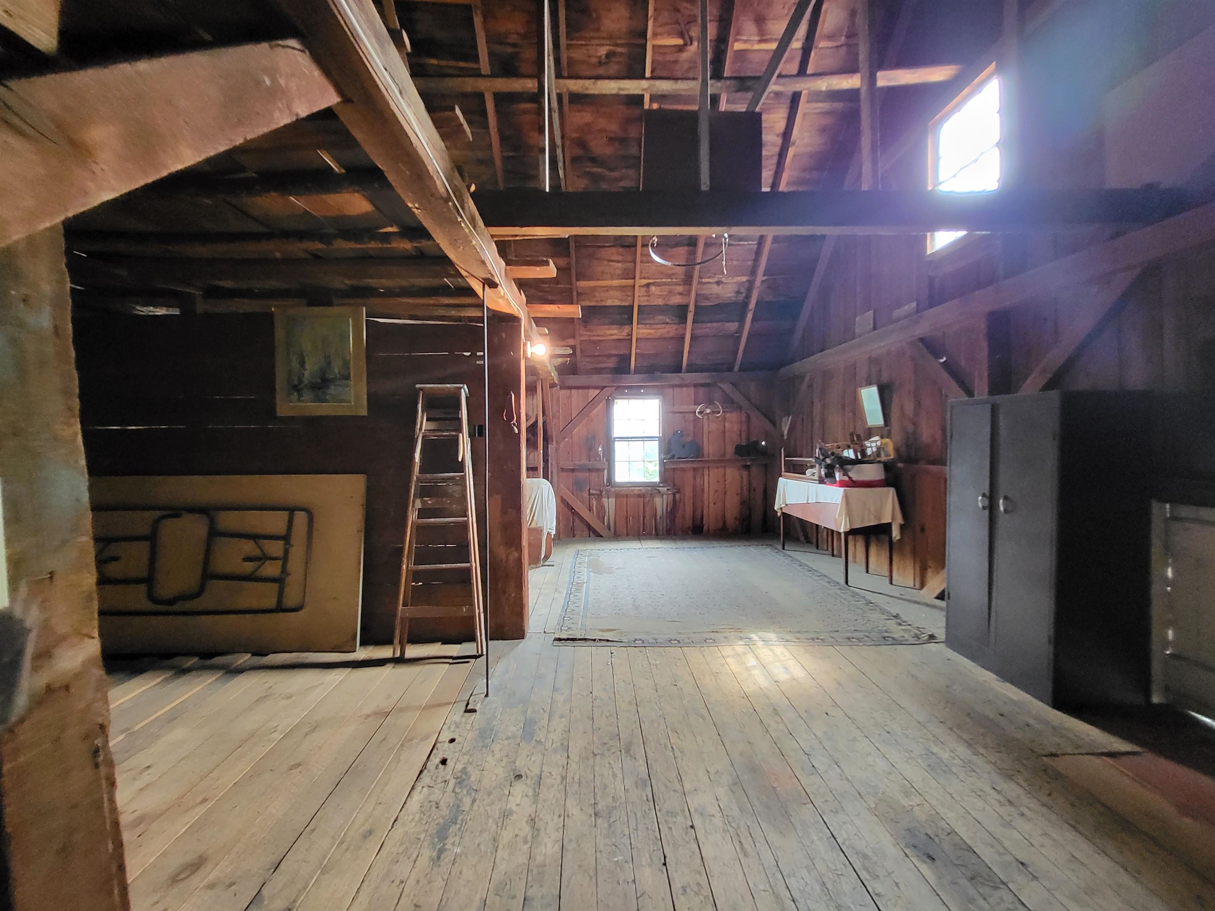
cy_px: 456
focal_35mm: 13
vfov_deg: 89.9
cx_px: 608
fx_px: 456
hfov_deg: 106.2
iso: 500
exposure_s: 1/30
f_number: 2.2
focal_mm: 1.74
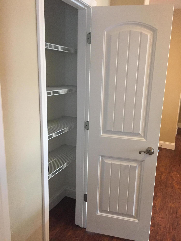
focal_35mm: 29
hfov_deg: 48.2
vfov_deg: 61.7
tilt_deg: -10.7
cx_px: 90
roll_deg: +0.0
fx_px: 202
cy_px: 120
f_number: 2.2
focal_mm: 4.15
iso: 250
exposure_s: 1/30
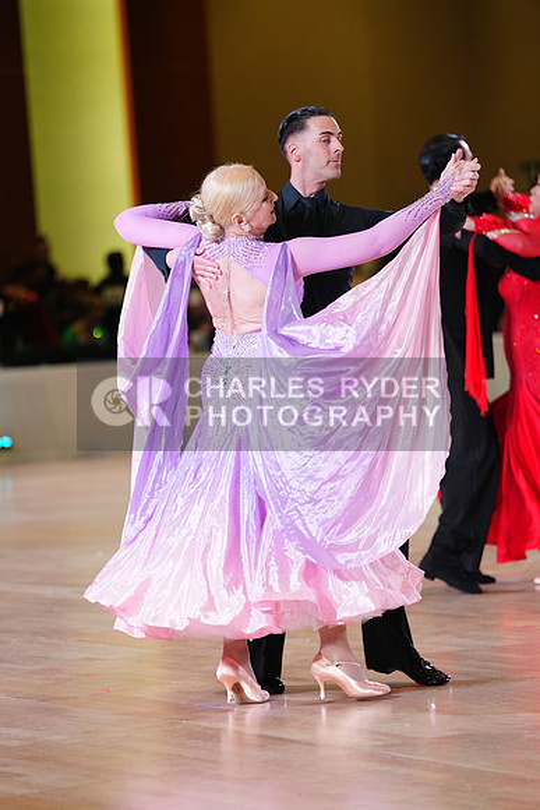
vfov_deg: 12.0
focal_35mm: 171
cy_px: 405
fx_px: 3845
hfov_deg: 8.0
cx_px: 270
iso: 2000
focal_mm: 171
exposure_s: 1/400
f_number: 2.8
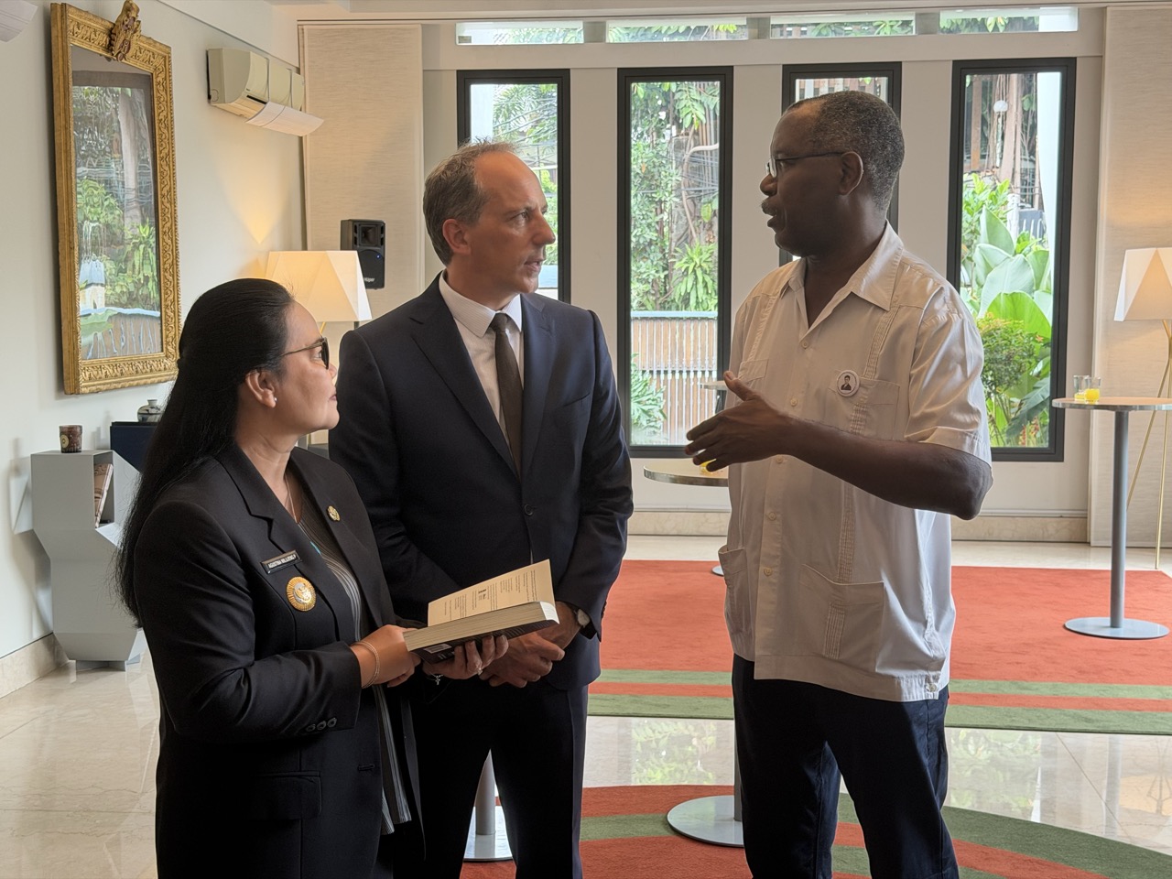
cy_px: 440
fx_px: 1625
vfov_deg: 30.3
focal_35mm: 48
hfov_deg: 39.7
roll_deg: -0.6
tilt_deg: -6.2
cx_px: 586
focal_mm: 6.76
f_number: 1.78
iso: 100
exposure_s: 1/68
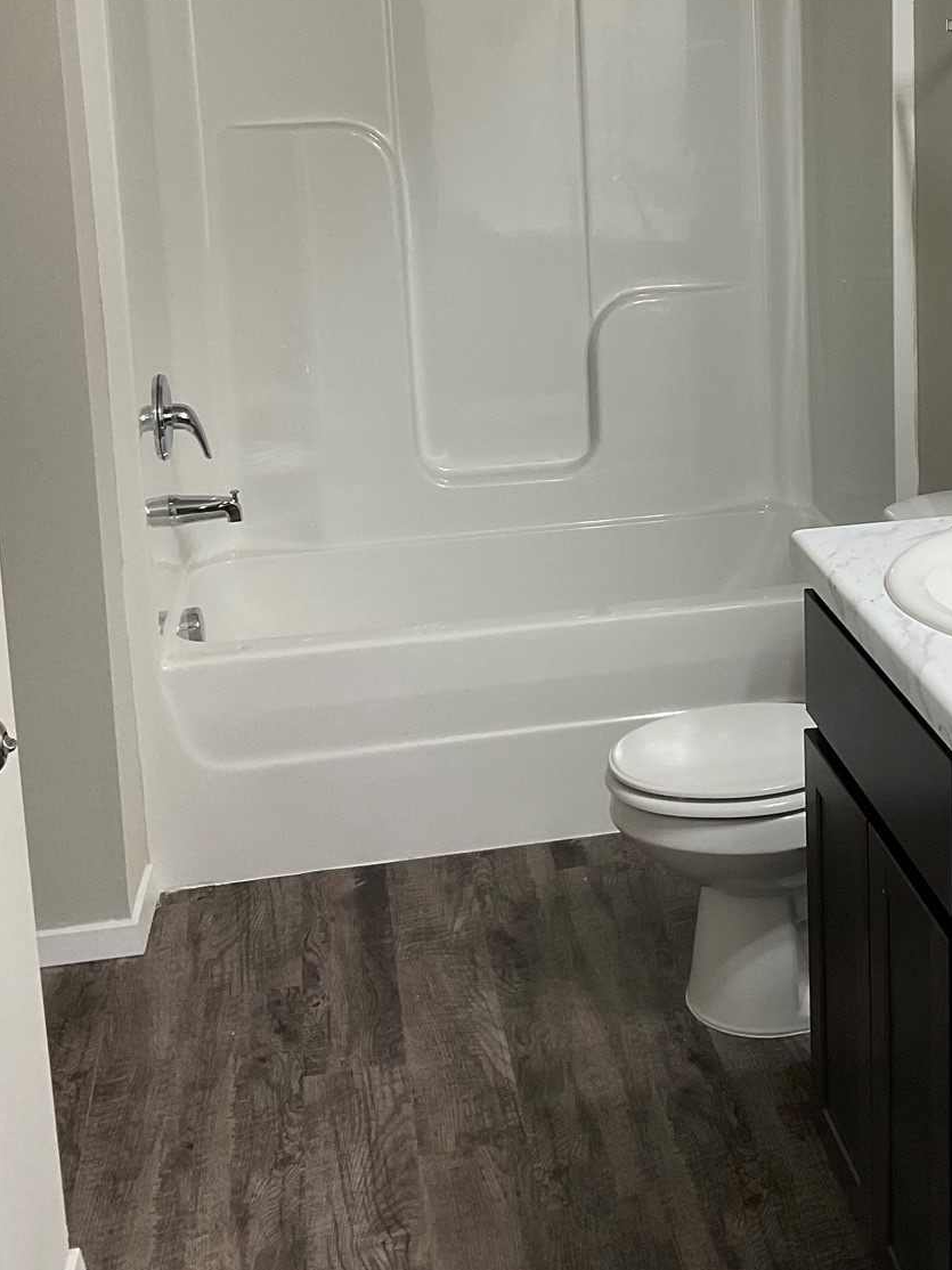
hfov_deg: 28.5
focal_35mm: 50
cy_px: 320
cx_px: 764
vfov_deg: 37.3
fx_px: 1834
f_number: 1.8
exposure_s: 1/120
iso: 50
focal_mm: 3
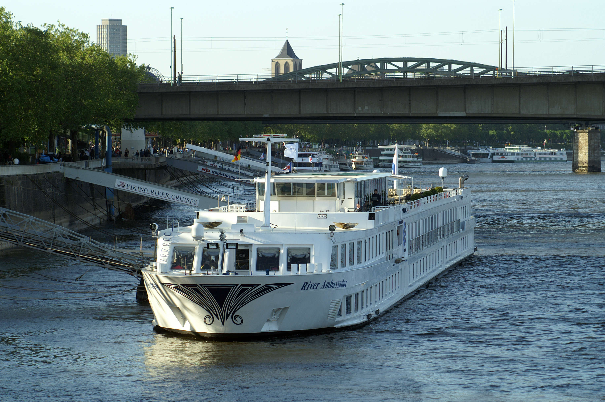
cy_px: 201
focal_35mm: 165
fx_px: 2770
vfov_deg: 8.3
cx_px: 302
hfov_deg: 12.5
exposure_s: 1/300
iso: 100
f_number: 5.6
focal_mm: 110
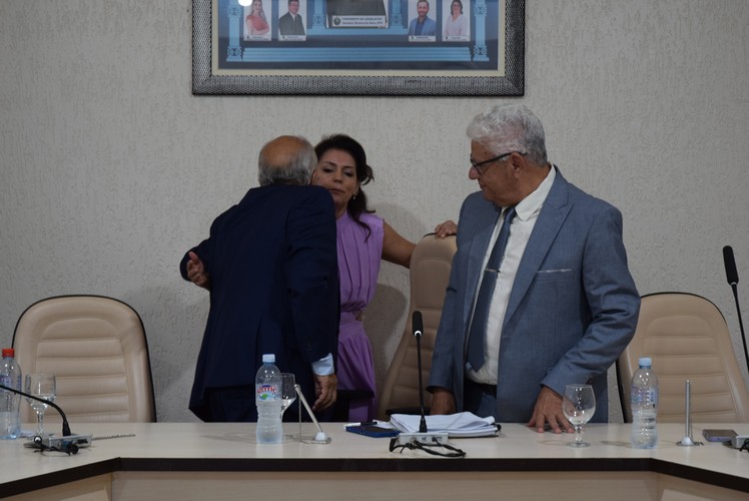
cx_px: 374
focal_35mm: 78
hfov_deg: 26.0
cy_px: 250
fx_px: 1624
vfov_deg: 17.5
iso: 640
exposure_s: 1/60
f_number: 4.5
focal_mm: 52
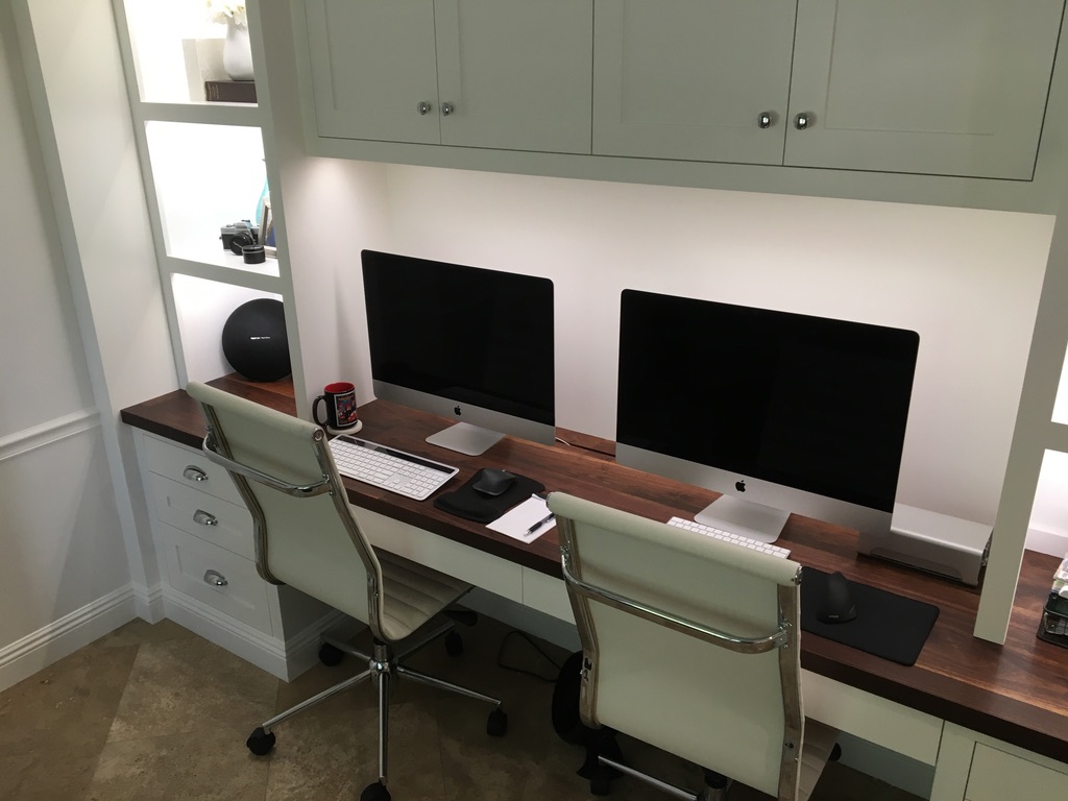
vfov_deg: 48.2
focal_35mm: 29
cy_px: 400
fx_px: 895
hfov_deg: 61.7
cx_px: 534
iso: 50
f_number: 2.2
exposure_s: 1/30
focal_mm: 4.15
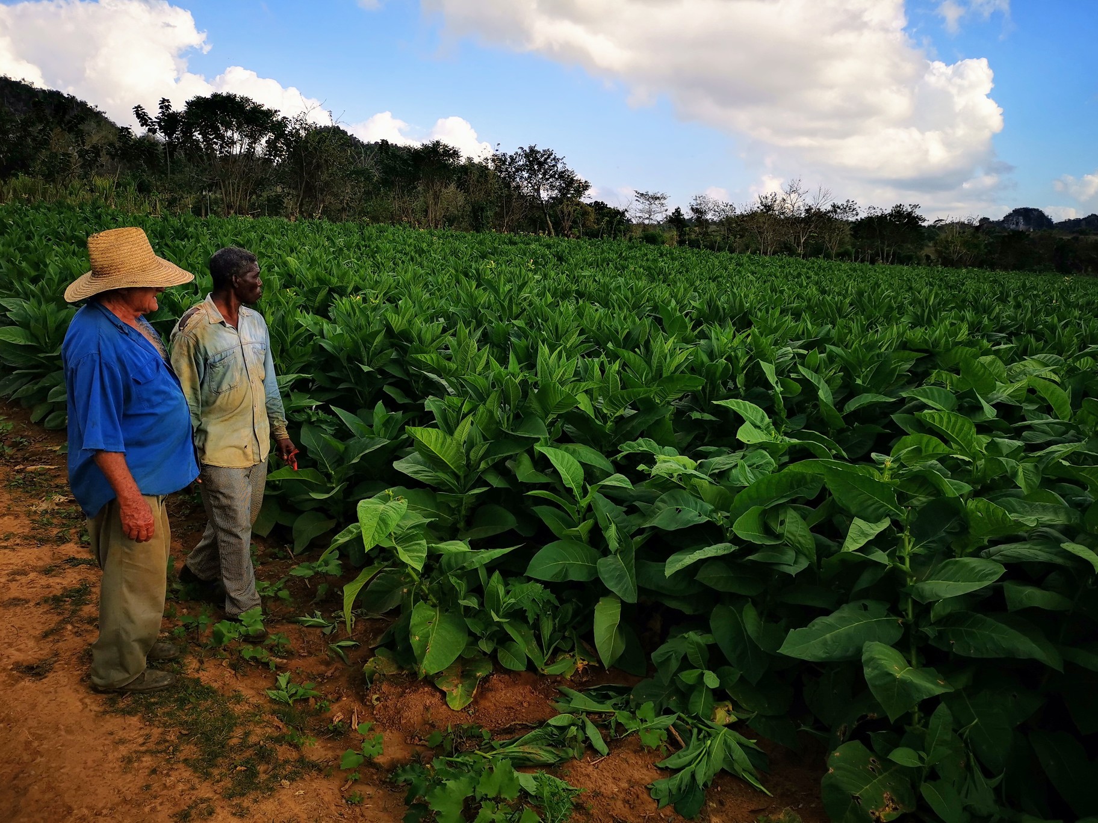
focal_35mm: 27
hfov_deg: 65.3
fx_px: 856
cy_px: 412
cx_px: 549
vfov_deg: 51.4
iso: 50
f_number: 1.8
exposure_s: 1/628
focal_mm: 3.95
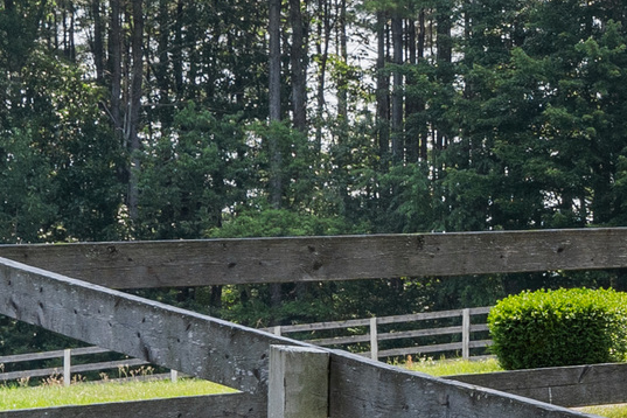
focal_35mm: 143
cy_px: 221
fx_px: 2490
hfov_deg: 11.0
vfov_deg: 9.6
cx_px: 1691
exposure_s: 1/80
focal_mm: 25
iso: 320
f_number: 8
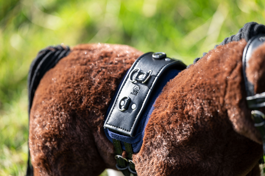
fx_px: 1471
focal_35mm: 200
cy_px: 88
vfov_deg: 6.9
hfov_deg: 10.3
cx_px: 132
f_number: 3.5
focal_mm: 200
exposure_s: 1/400
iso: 125
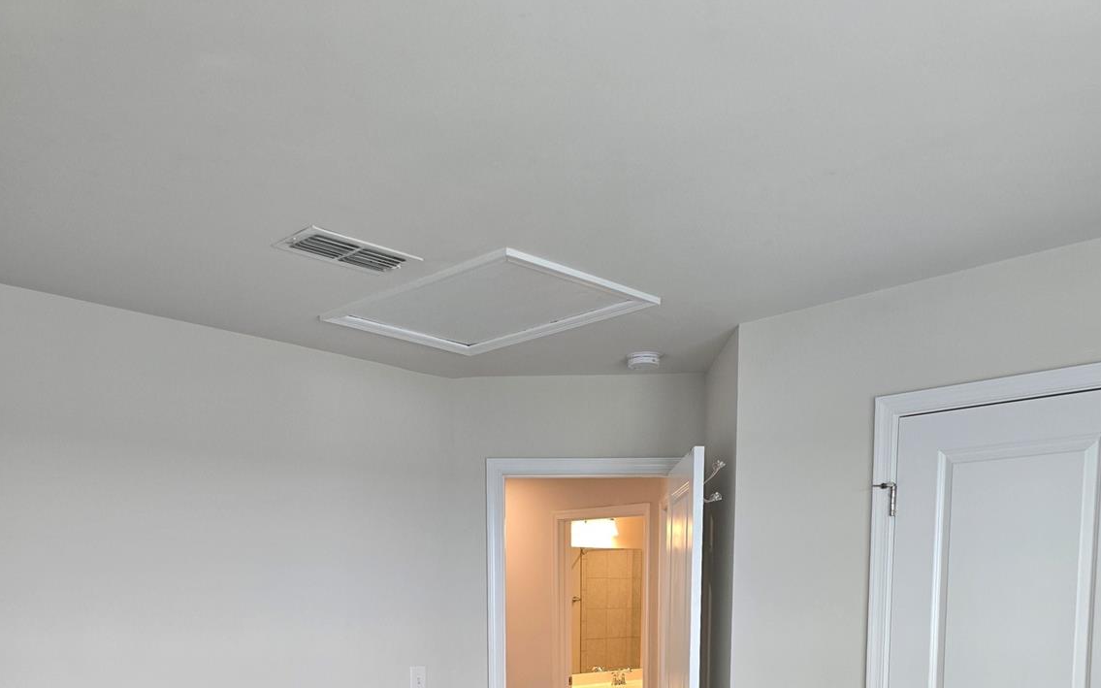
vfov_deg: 34.6
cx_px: 549
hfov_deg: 58.2
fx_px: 990
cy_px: 696
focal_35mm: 33
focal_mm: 6.3
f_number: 1.7
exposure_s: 1/120
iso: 125
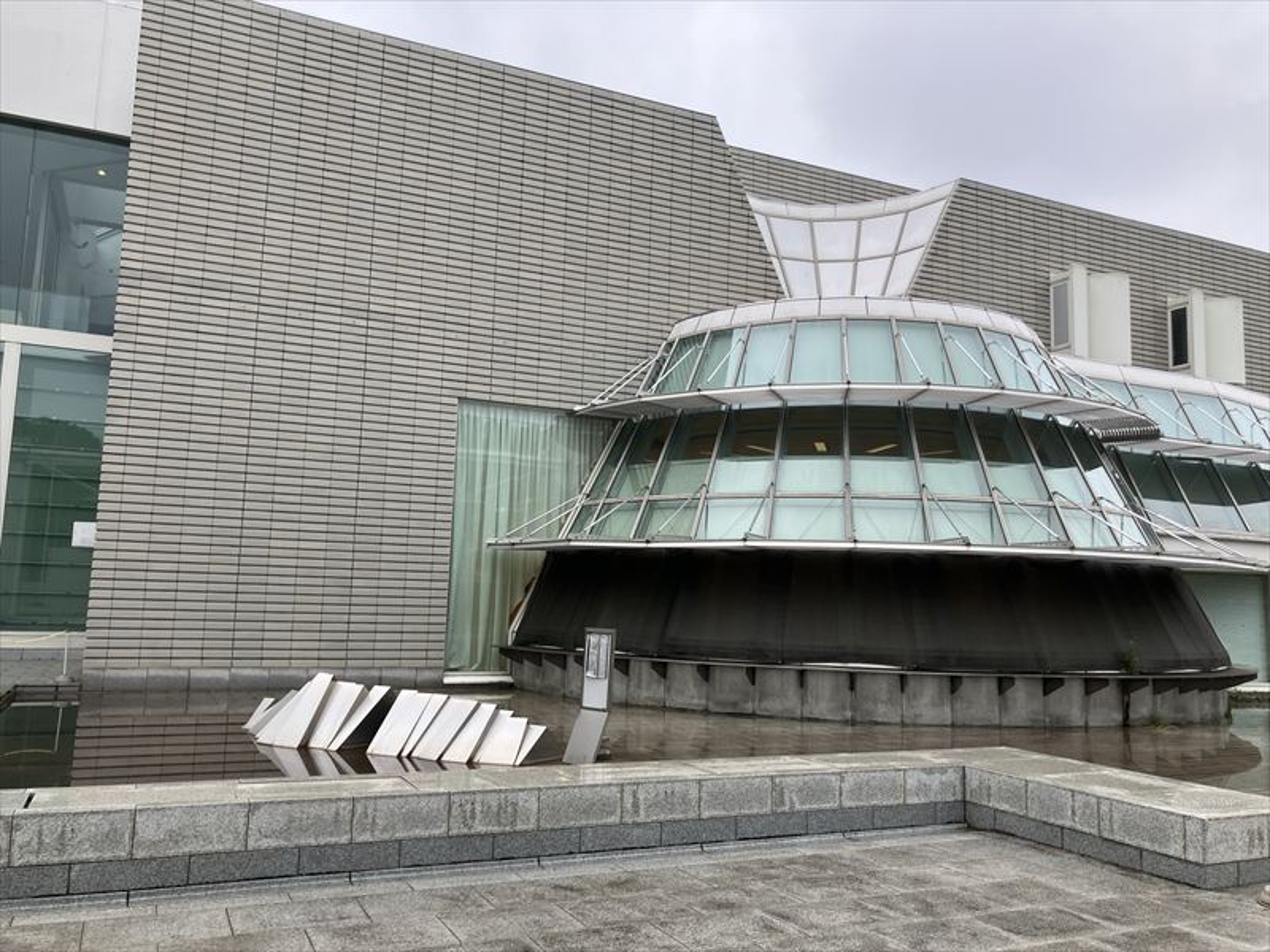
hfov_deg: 63.4
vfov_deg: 49.7
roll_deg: -0.9
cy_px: 476
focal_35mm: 28
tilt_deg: +6.9
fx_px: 1027
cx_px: 635
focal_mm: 3.99
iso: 25
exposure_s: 1/160
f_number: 1.8
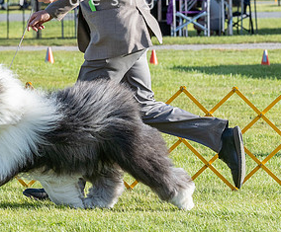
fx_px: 2807
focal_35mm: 333
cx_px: -37
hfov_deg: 5.7
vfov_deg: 4.7
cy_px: 47
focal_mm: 126
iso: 640
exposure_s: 1/1250
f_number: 6.3
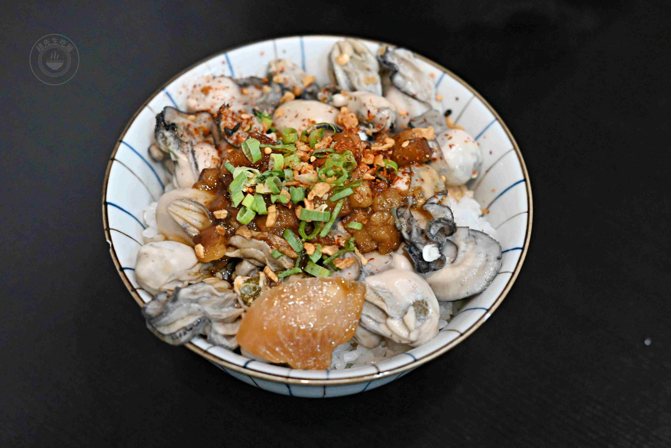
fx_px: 1398
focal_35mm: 75
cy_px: 224
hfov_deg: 27.0
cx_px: 336
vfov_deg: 18.2
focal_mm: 50
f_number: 3.2
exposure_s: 1/200
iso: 4500
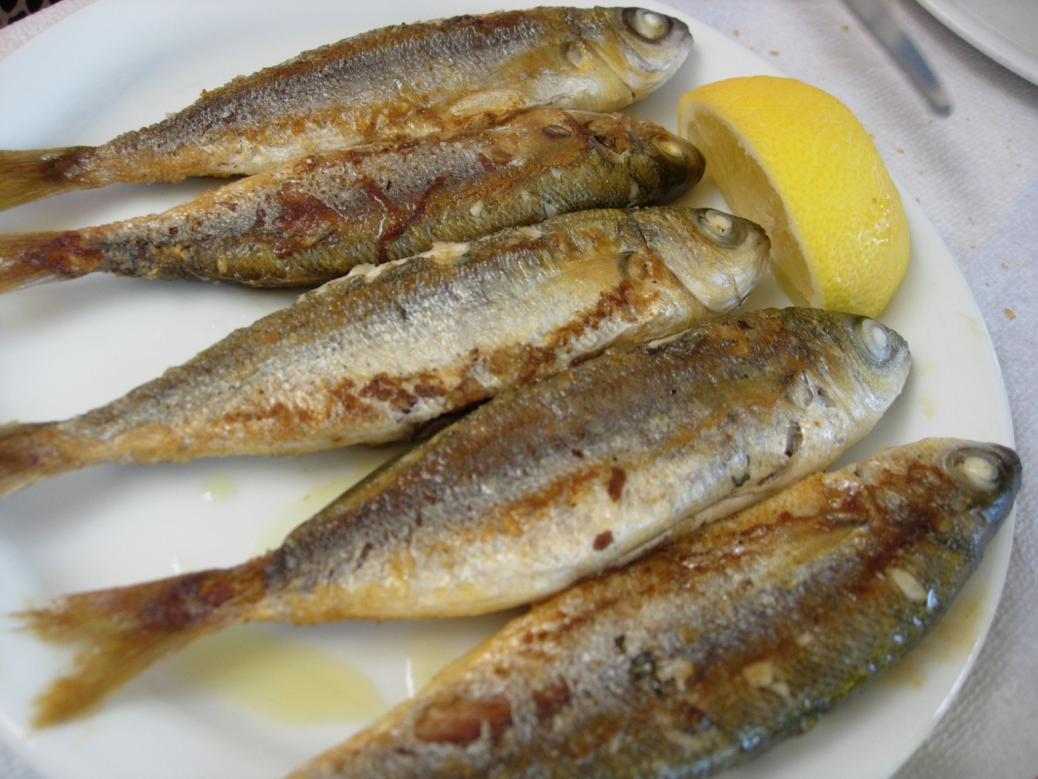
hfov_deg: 49.0
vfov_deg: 37.7
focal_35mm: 38
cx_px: 519
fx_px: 1139
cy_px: 390
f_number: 2.8
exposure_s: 1/93.1
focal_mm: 7.8
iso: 64
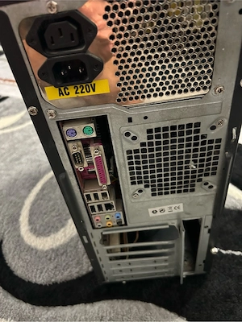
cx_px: 121
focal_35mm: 26
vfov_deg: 67.3
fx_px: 242
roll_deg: +7.6
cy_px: 161
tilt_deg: -39.8
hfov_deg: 53.1
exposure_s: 1/25
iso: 500
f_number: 1.5
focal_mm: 5.7
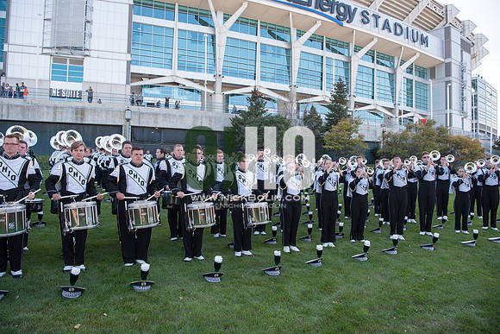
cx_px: 250
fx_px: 333
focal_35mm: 24
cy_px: 167
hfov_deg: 73.7
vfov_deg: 53.2
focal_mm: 24
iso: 400
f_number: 5
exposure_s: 1/640
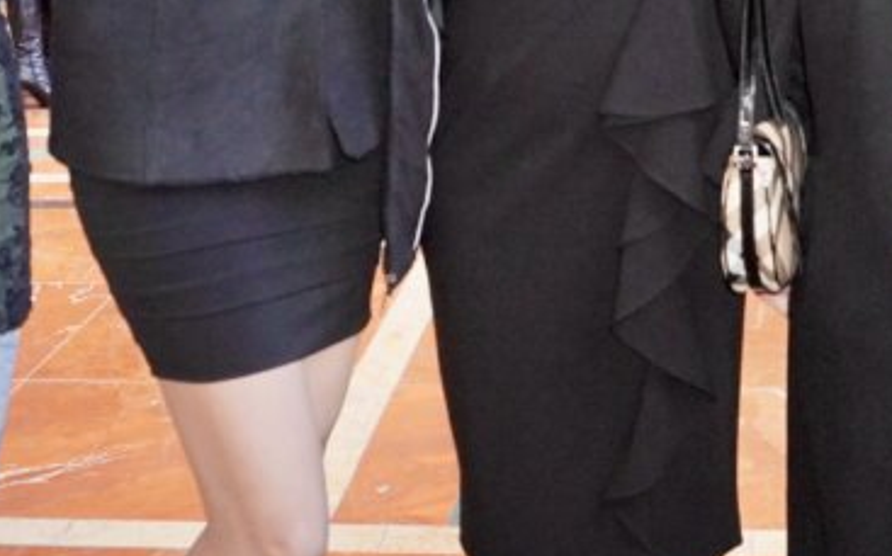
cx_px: 642
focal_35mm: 72
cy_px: -100
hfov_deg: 28.3
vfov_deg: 17.3
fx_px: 1750
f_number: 5
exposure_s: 1/100
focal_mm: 16
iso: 2500
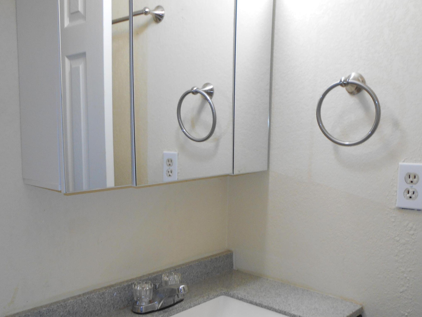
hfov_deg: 50.1
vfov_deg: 38.3
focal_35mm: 37
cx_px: 206
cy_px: 207
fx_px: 451
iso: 100
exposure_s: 1/30
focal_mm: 4.6
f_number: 3.2
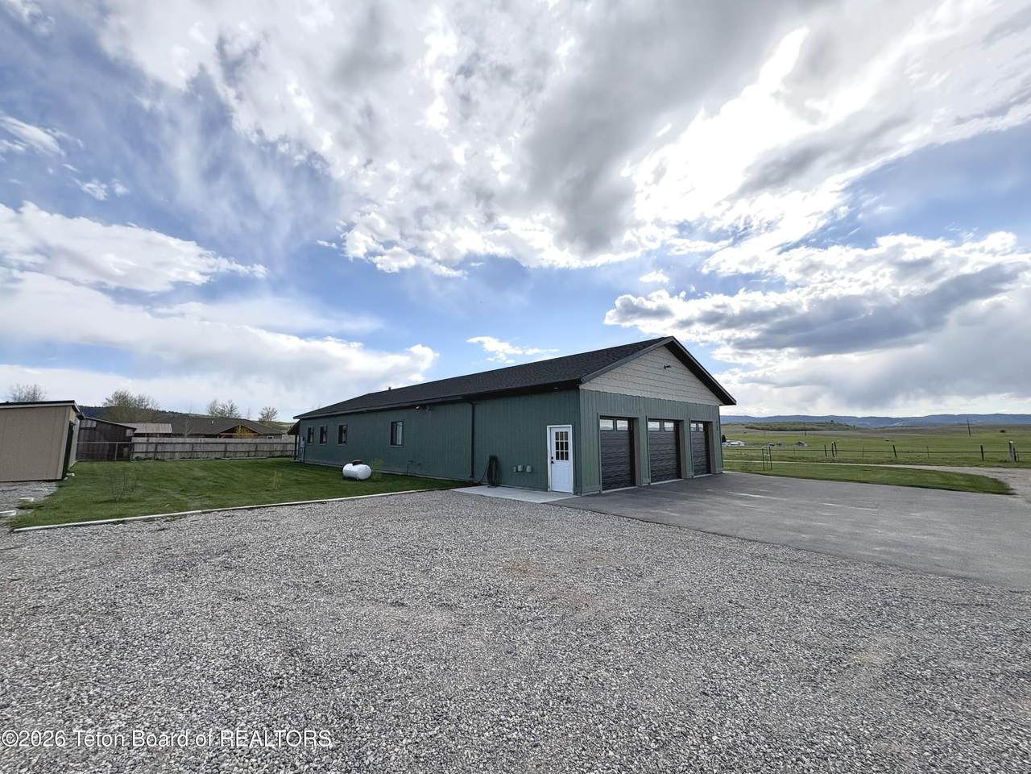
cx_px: 516
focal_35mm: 14
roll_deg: +0.6
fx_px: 417
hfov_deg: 102.1
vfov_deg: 85.7
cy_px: 387
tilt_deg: +7.7
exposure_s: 1/4132
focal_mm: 2.22
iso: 50
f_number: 2.2
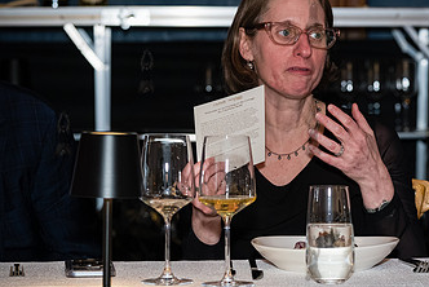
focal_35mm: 153
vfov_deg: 9.0
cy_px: 133
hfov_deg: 13.4
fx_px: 1825
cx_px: 313
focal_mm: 85
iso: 4000
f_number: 4
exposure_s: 1/200
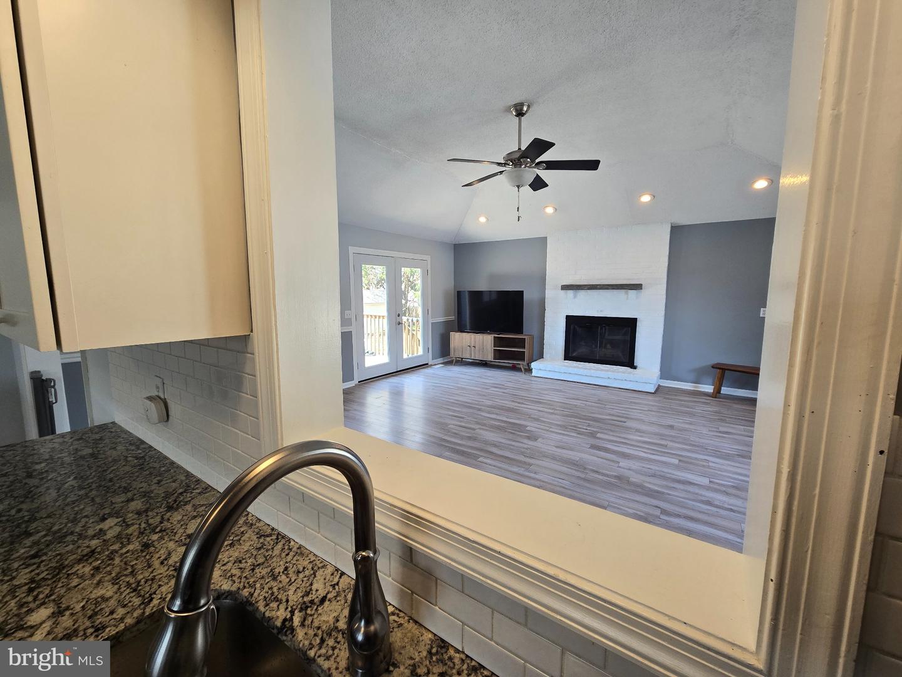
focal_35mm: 13
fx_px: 339
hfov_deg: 106.2
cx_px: 451
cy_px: 338
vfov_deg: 89.9
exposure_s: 1/60
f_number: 2.2
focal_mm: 2.2
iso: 80
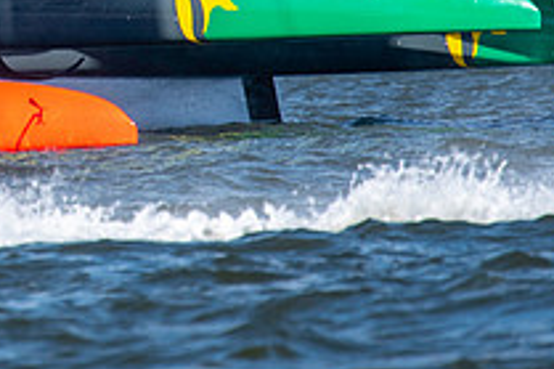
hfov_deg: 1.2
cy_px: -101
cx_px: -122
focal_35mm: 1751
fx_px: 26924
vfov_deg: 0.8
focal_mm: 420
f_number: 5.6
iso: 500
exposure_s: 1/2000
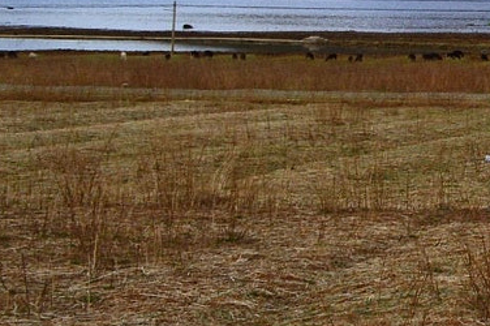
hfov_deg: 14.5
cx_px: 1003
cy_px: -147
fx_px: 1564
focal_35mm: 115
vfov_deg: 11.5
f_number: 11
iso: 400
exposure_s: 1/400
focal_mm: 18
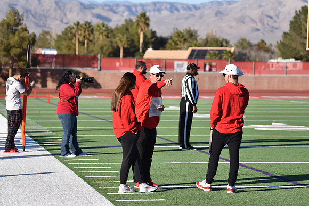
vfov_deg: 9.2
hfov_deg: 13.7
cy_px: 103
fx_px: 1288
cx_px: 154
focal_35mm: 150
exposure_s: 1/4000
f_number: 5
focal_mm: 150
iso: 640
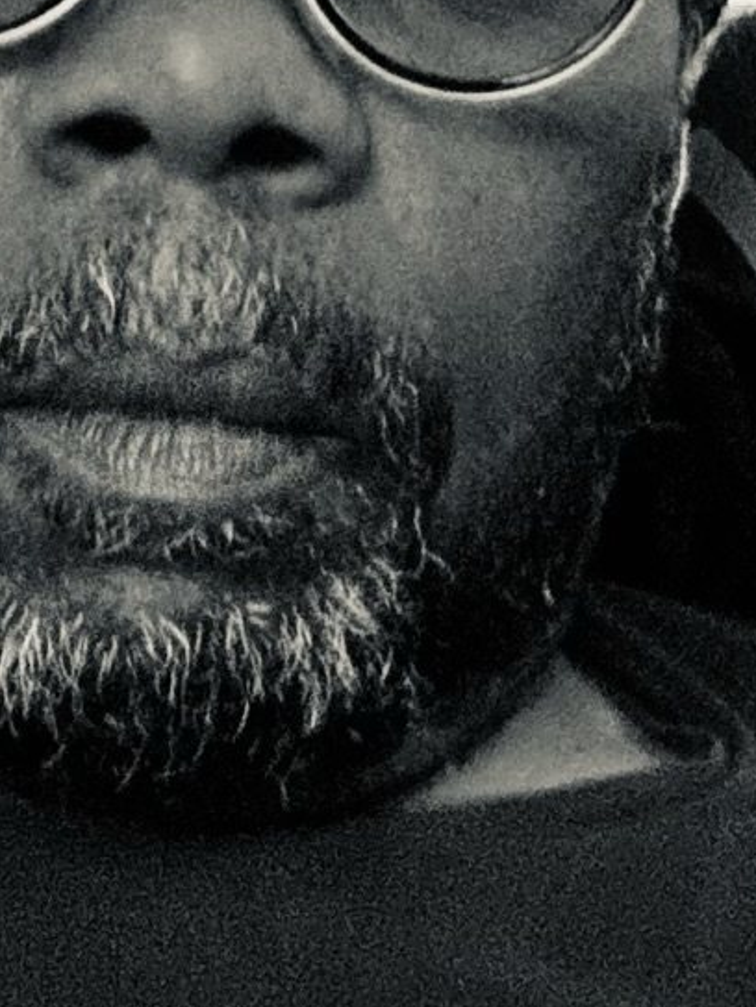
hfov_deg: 12.9
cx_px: -61
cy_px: -224
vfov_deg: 16.6
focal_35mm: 113
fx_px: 3291
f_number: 1.9
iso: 2000
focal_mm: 2.69
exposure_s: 1/8
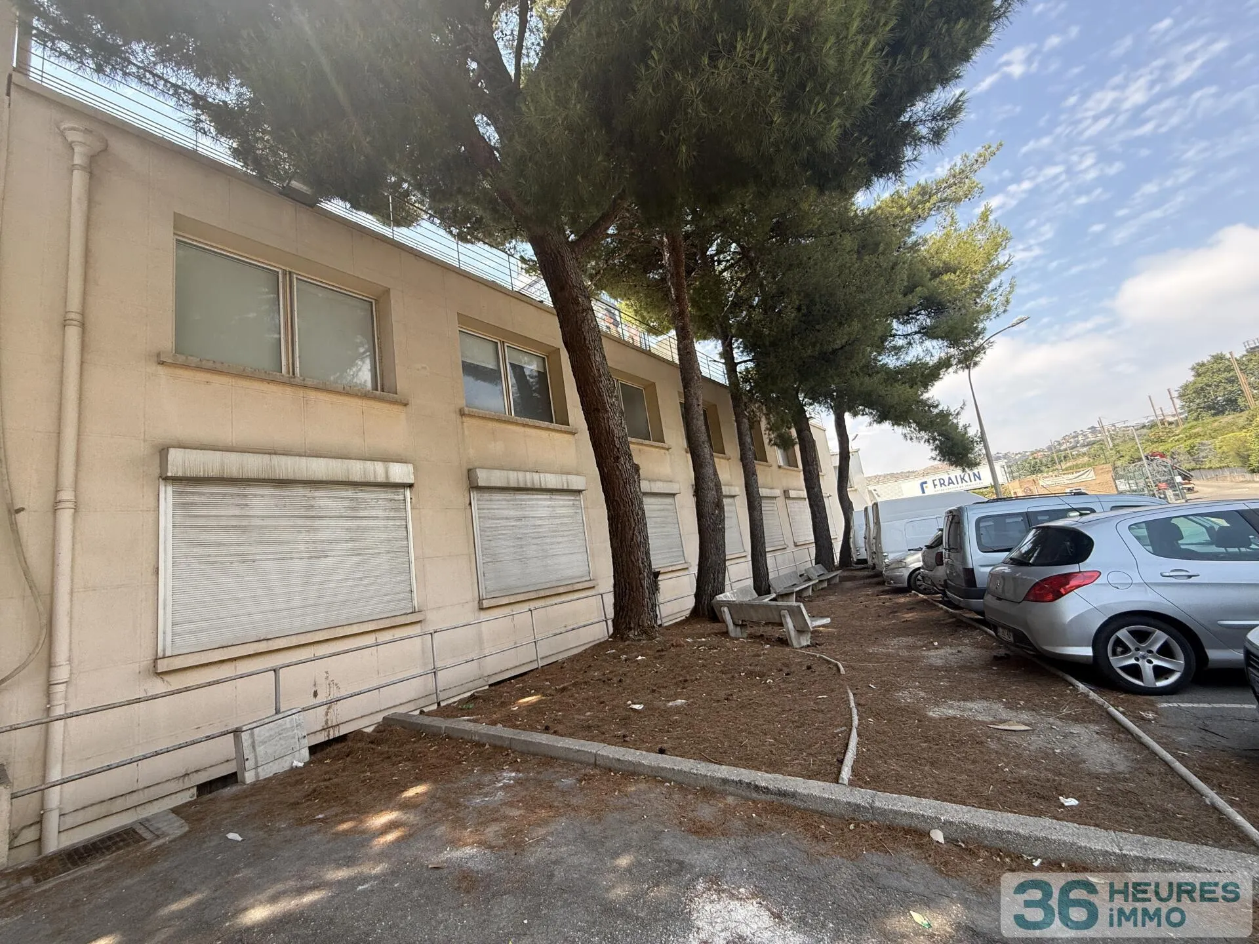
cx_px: 630
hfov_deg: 102.1
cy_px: 472
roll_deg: +8.4
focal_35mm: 14
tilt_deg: +9.8
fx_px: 509
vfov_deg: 85.7
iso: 64
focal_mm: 2.22
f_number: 2.2
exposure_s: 1/403
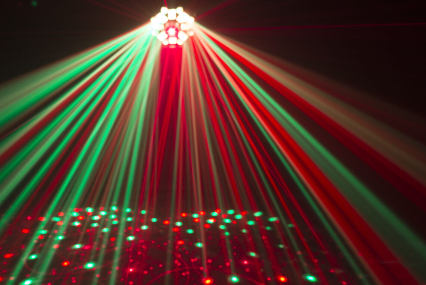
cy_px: 246
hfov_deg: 36.5
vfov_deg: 24.5
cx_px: 143
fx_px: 639
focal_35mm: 54
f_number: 2.8
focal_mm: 24
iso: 320
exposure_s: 2
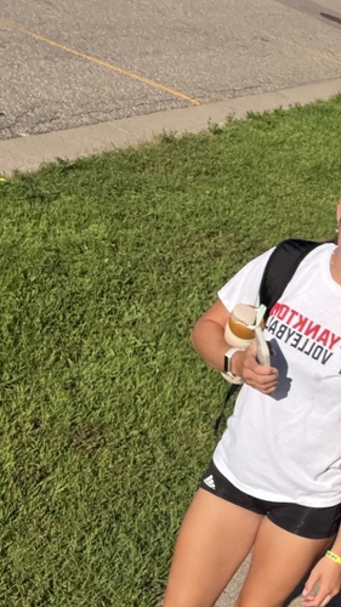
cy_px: 379
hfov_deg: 17.2
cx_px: 407
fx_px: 1078
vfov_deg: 31.3
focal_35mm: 67
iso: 32
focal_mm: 2.71
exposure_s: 1/1499
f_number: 1.9
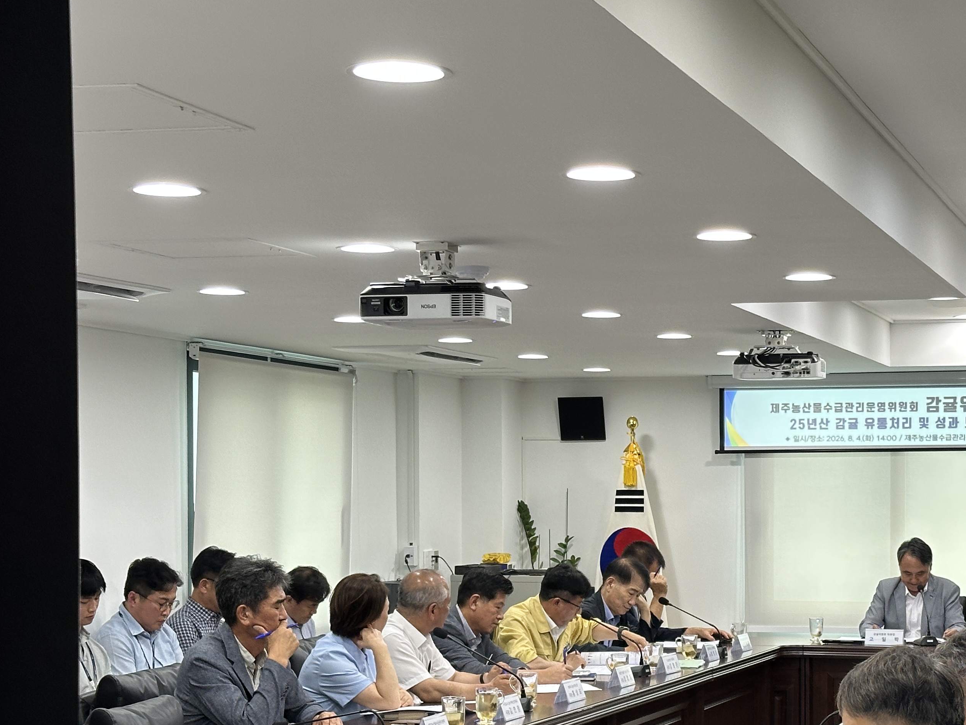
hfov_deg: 25.2
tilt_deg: -0.8
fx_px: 2149
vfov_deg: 19.0
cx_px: 675
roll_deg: +0.2
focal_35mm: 77
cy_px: 521
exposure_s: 1/120
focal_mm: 6.86
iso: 100
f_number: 1.78
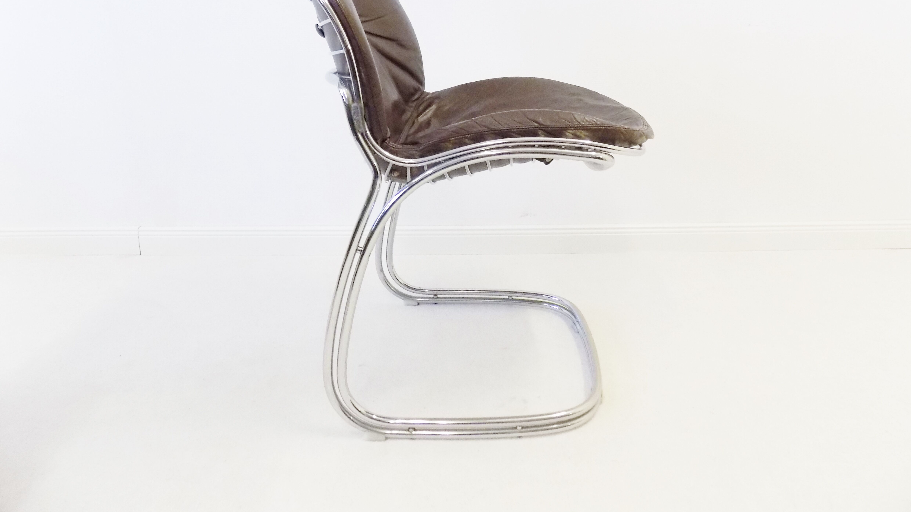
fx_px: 628
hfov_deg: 71.9
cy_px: 179
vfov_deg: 43.9
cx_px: 470
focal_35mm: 26
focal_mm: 4
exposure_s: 1/20
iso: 400
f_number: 3.1
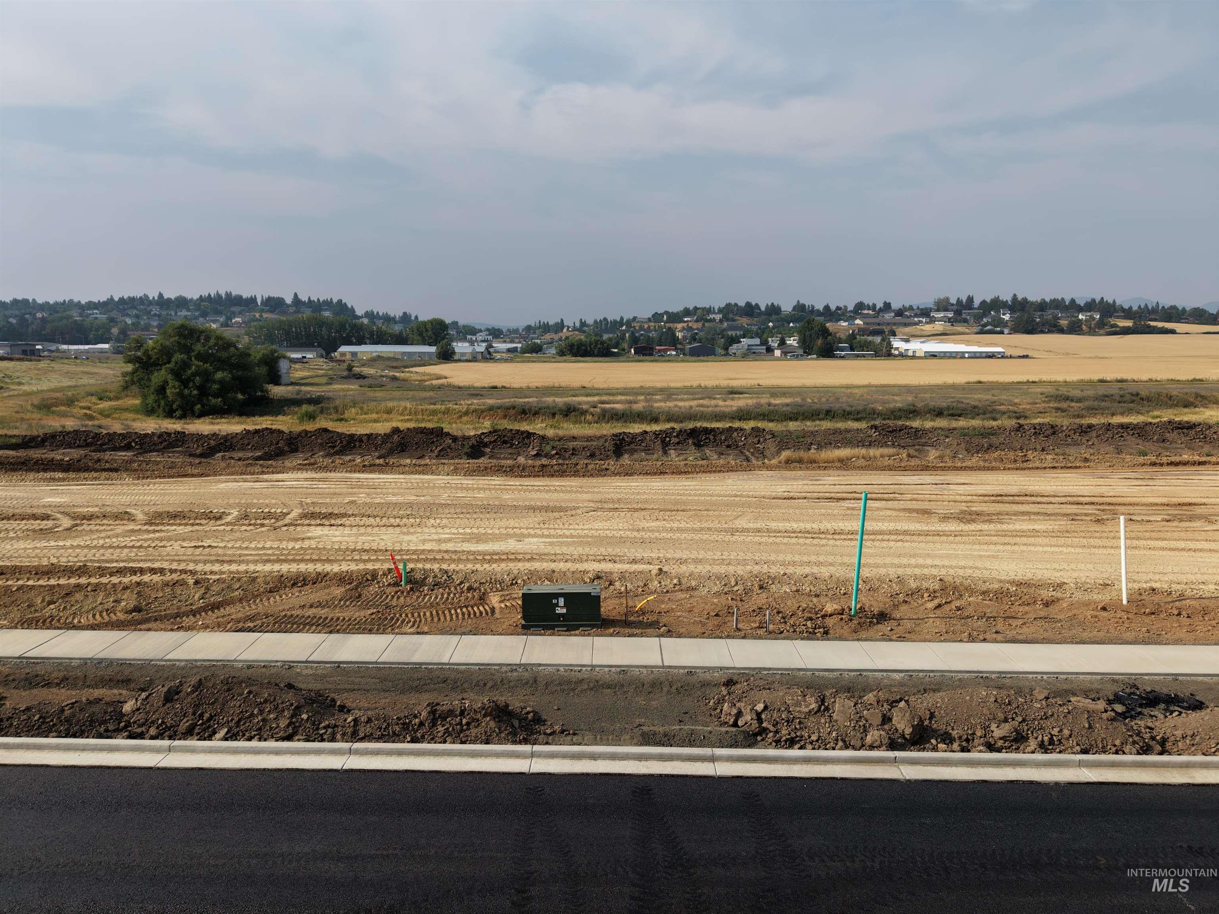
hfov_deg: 71.6
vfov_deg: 56.8
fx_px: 845
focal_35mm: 24
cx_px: 610
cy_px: 457
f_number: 1.8
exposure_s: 1/100
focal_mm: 8.67
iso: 100
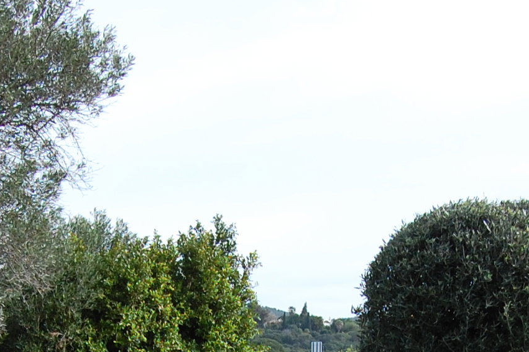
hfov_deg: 19.3
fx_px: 1556
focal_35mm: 106
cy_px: 584
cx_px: 242
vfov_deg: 12.1
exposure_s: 1/250
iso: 200
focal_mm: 20
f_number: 8
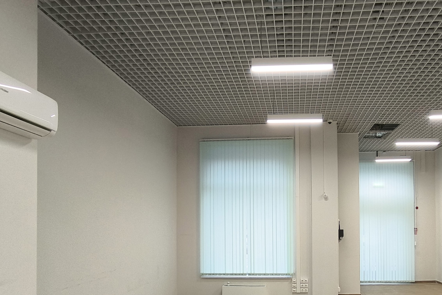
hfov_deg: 72.3
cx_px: 281
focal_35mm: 24
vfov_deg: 50.8
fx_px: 295
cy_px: 223
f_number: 2.2
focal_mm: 1.65
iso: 125
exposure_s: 1/50
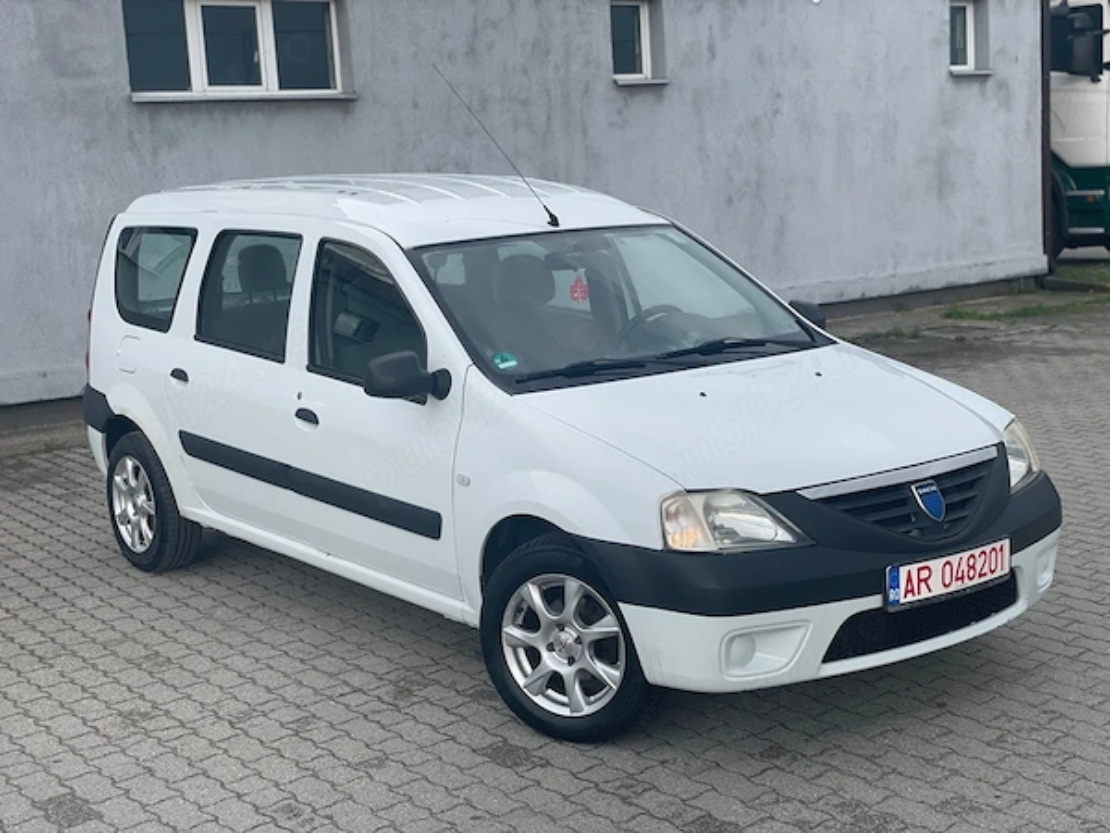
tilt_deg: -7.7
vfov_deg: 28.0
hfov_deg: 36.8
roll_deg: +3.9
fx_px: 1667
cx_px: 555
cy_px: 416
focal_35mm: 52
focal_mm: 6
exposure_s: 1/578
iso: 32
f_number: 2
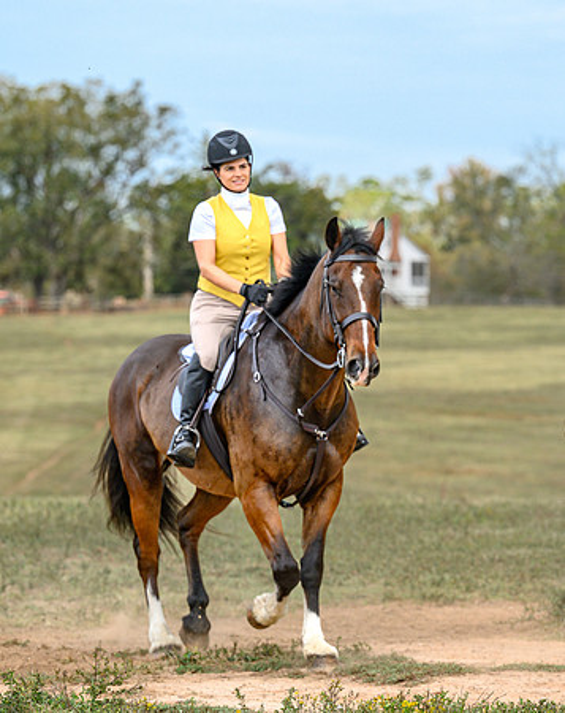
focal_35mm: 190
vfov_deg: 10.2
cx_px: 371
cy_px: 365
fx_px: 3991
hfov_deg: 8.1
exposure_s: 1/1000
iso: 400
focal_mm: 115
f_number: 3.5
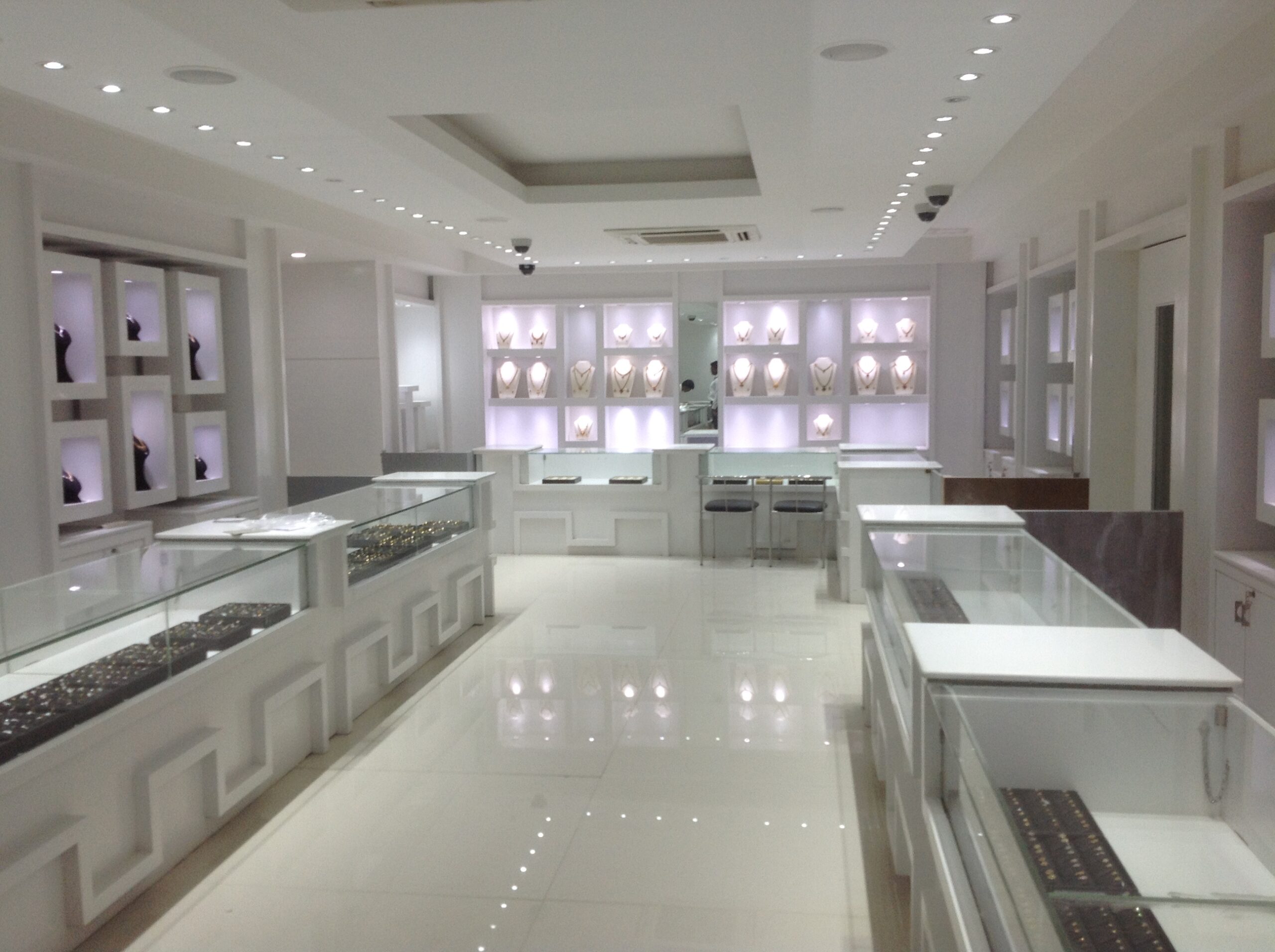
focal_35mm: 35
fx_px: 1287
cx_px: 638
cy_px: 476
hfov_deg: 52.7
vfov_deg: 40.6
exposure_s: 1/141
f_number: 2.4
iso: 50
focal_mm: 4.28
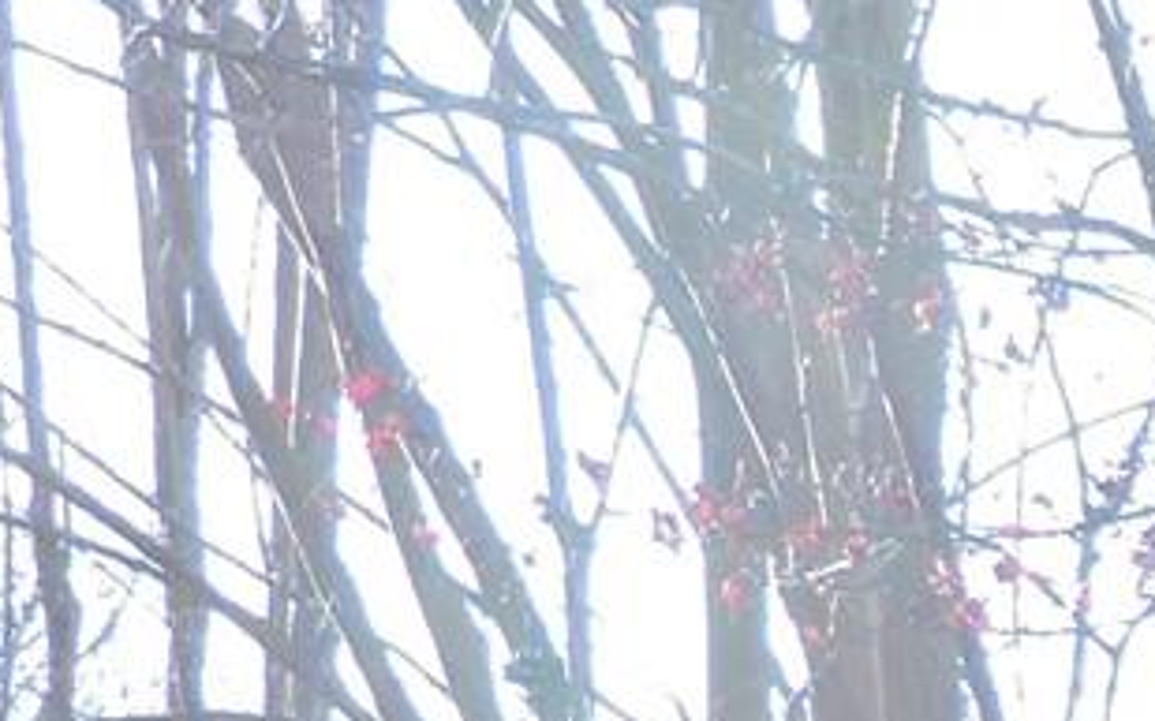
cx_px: 3689
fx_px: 9504
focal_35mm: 302
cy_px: 2182
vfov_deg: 4.2
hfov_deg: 6.3
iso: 100
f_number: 3.4
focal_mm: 7.7
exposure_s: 1/100
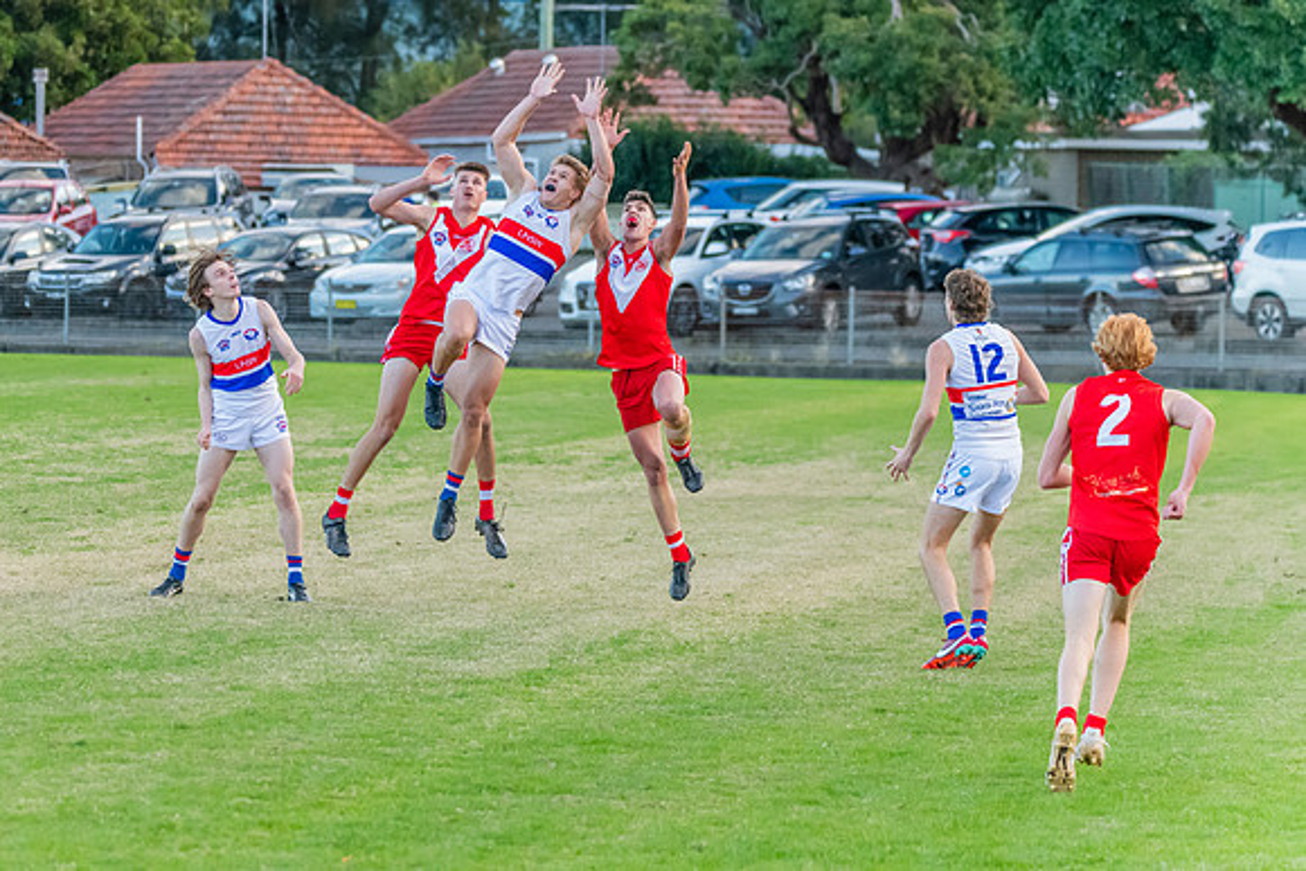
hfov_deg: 7.9
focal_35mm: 260
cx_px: 481
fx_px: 9416
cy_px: 306
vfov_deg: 5.3
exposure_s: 1/1600
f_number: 5.3
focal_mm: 200
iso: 5000
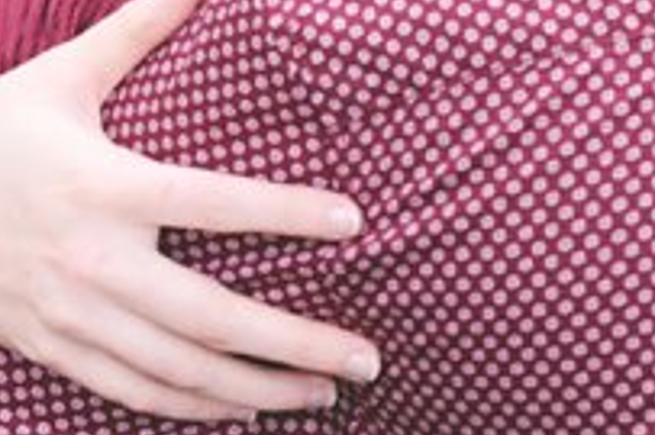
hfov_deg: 5.2
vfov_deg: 3.5
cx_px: -32
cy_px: -319
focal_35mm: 393
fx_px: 7144
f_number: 7.1
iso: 800
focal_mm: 85
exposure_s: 1/125
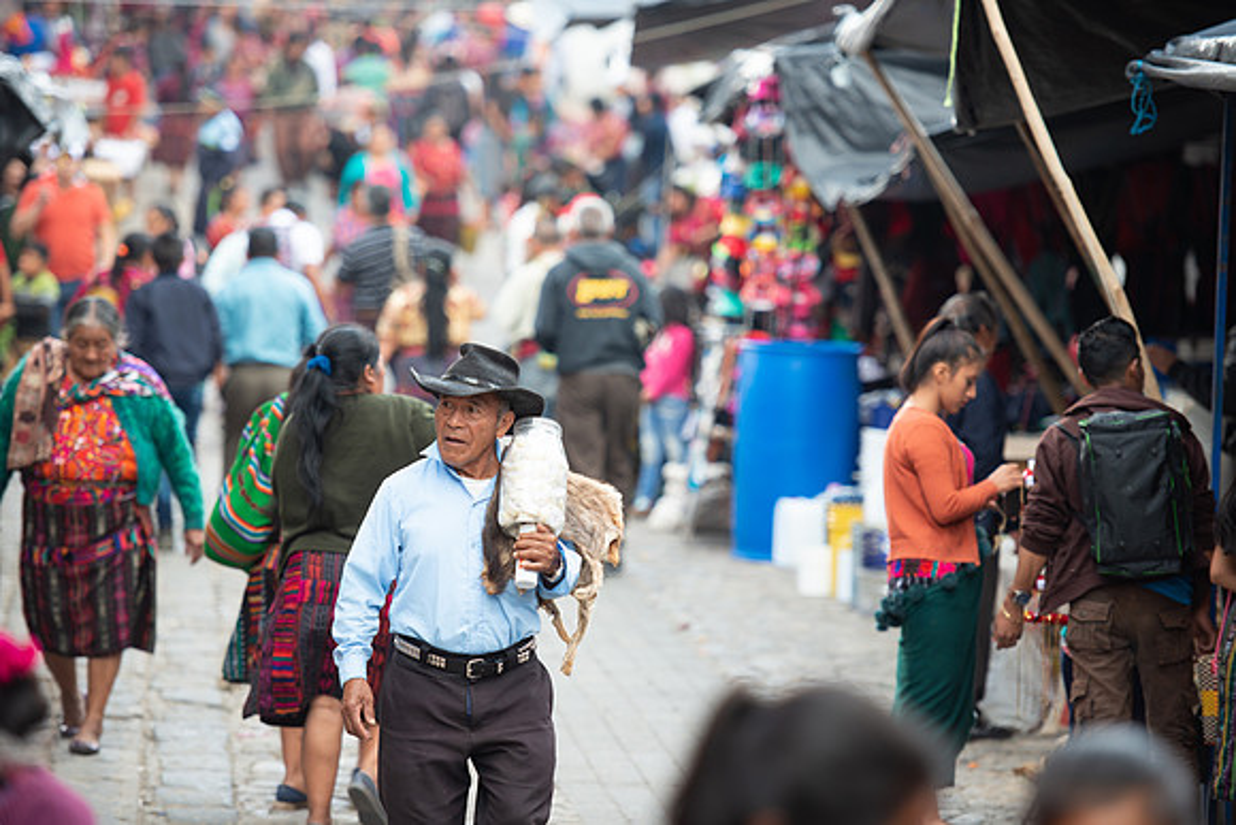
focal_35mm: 165
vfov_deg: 8.3
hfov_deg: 12.4
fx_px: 5666
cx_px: 618
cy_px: 412
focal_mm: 165
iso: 160
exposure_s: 1/160
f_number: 2.8
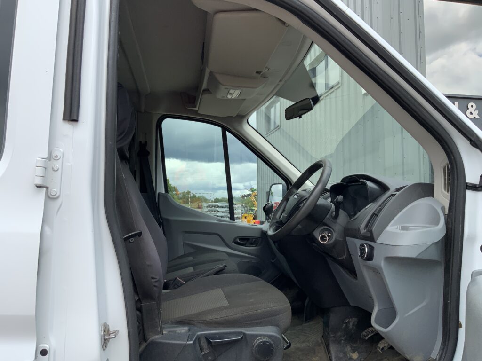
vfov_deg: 48.2
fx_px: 404
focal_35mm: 29
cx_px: 241
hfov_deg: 61.7
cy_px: 180
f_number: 1.8
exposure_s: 1/1035
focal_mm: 3
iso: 16
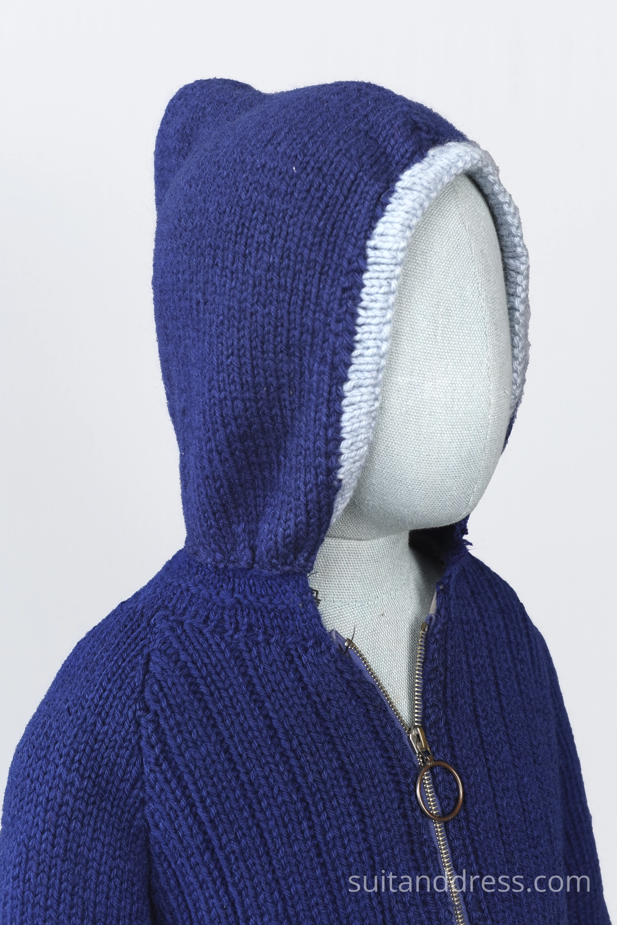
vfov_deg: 41.1
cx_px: 308
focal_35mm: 48
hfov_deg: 28.1
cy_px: 462
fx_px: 1234
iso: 320
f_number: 5.6
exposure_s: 1/60
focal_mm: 32
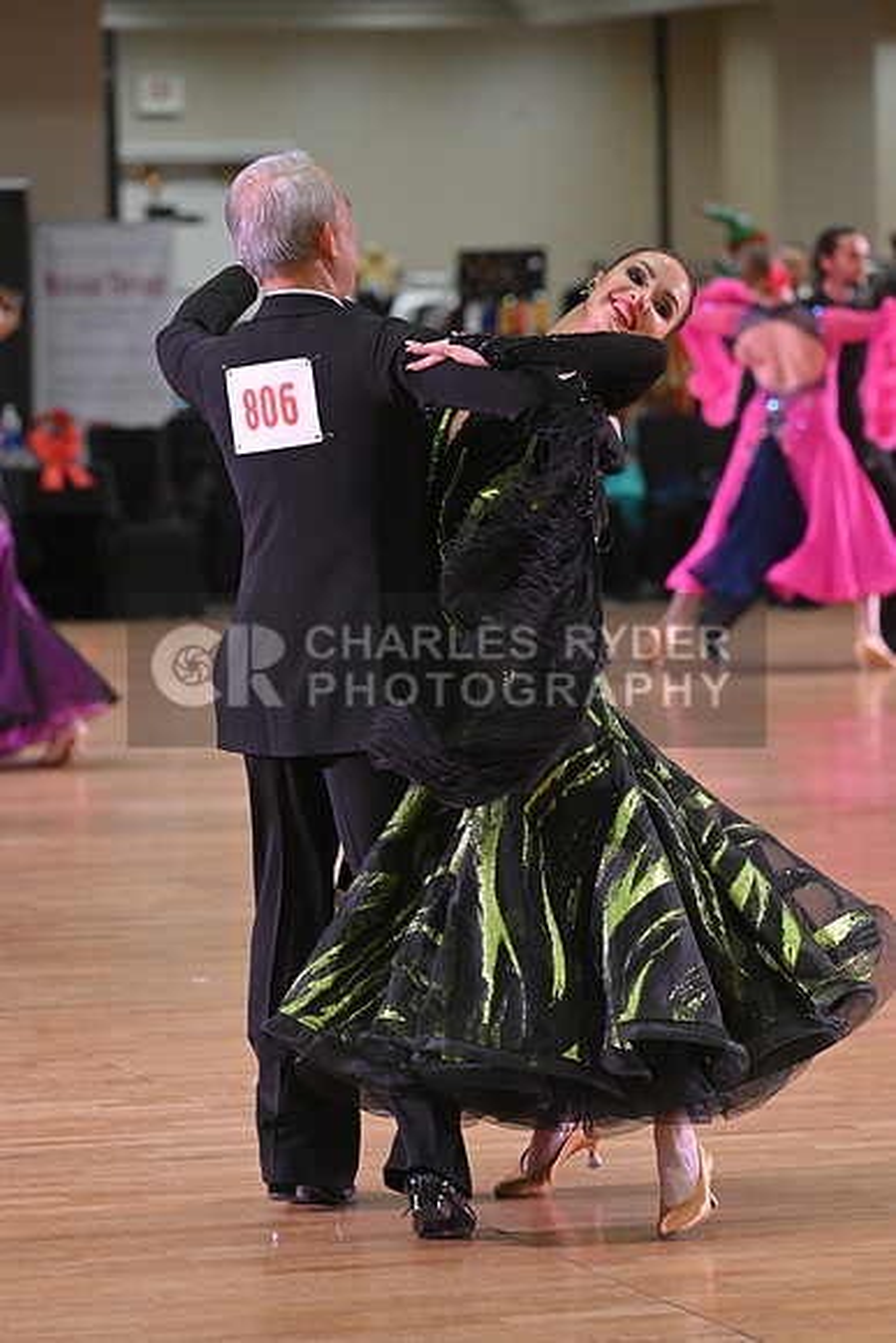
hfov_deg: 7.9
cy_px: 672
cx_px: 448
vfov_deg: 11.7
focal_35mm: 175
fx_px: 6529
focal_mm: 175
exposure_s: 1/400
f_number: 5
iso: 3200
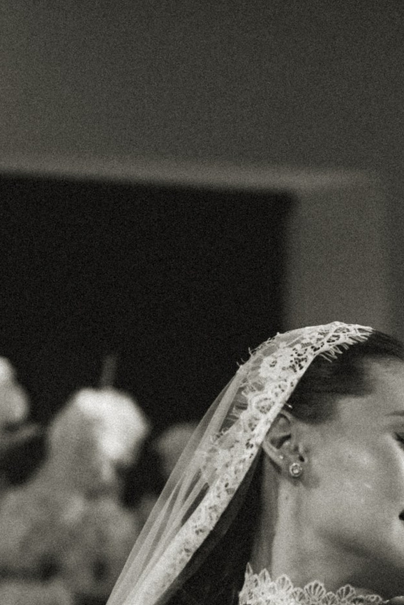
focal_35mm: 221
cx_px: 463
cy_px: 782
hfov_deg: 6.2
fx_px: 3718
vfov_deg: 9.2
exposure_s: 1/200
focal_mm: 50
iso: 400
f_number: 1.8
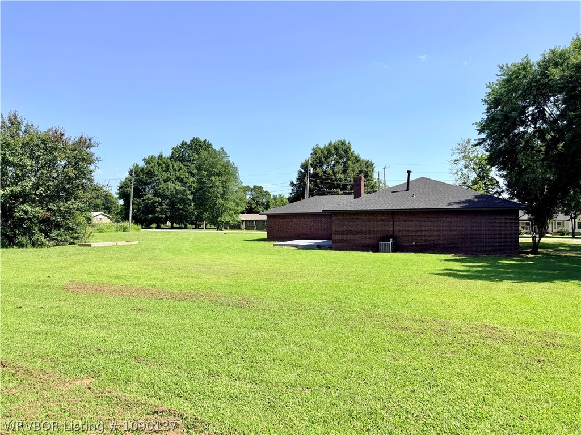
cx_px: 290
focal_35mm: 24
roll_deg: +1.1
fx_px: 403
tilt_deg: +0.8
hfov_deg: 71.6
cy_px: 218
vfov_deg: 56.8
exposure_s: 1/3953
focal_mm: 6.76
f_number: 1.78
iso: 80
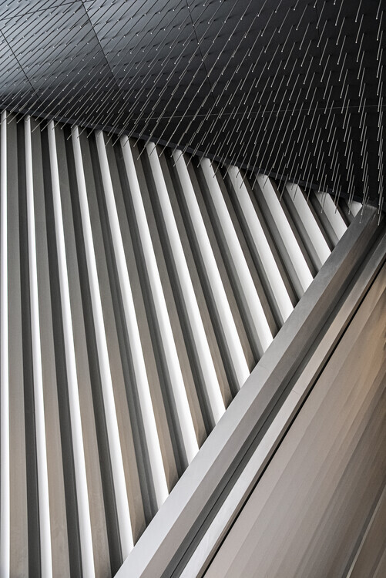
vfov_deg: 61.9
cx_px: 193
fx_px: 482
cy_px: 289
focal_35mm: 30
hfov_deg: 43.7
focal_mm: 30
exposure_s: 1/100
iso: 4000
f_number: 6.3
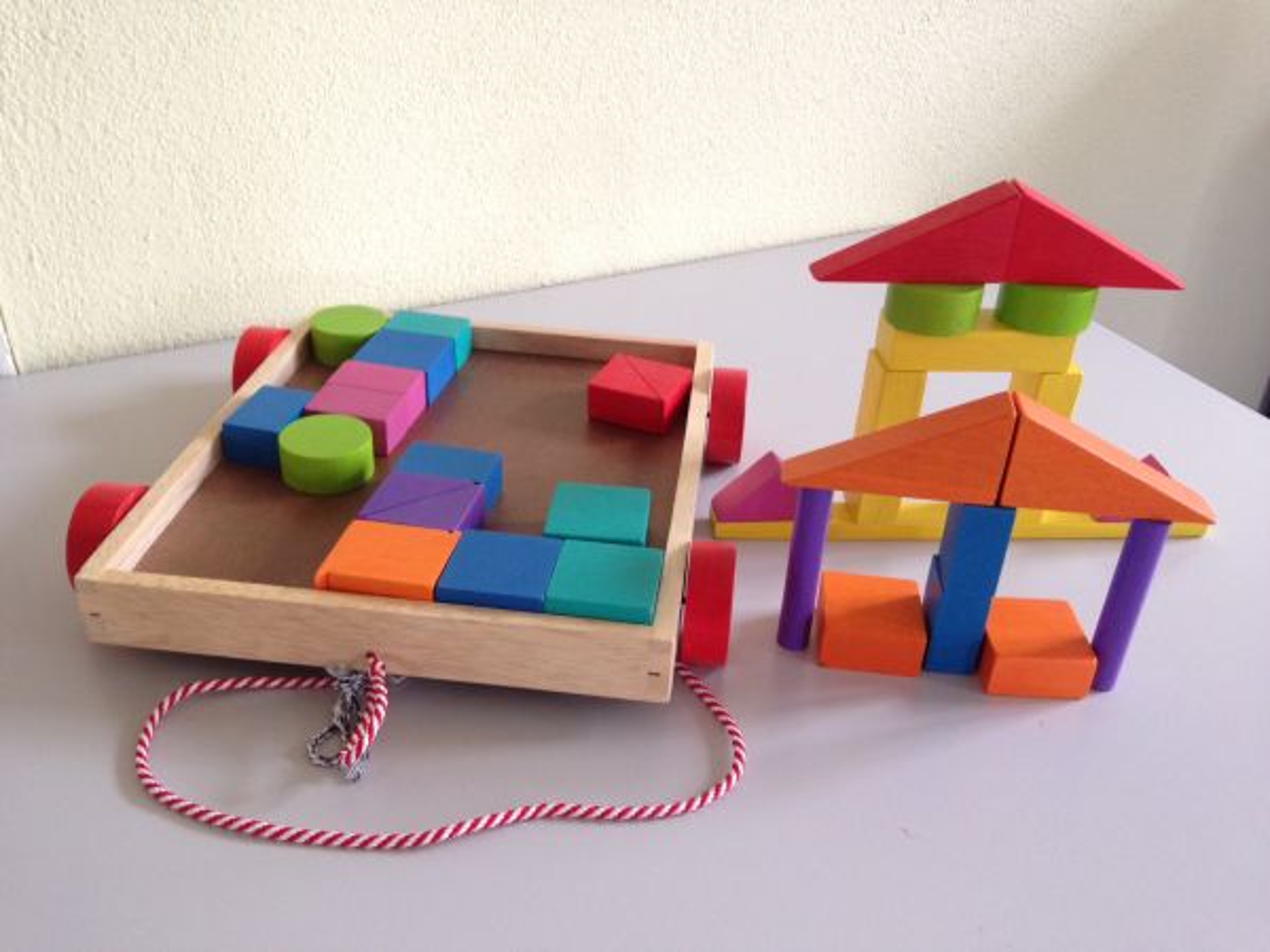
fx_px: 1211
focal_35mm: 33
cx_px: 635
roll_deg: +0.7
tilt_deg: -31.7
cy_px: 476
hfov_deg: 55.4
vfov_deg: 42.9
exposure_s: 1/20
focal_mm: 4.12
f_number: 2.4
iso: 125
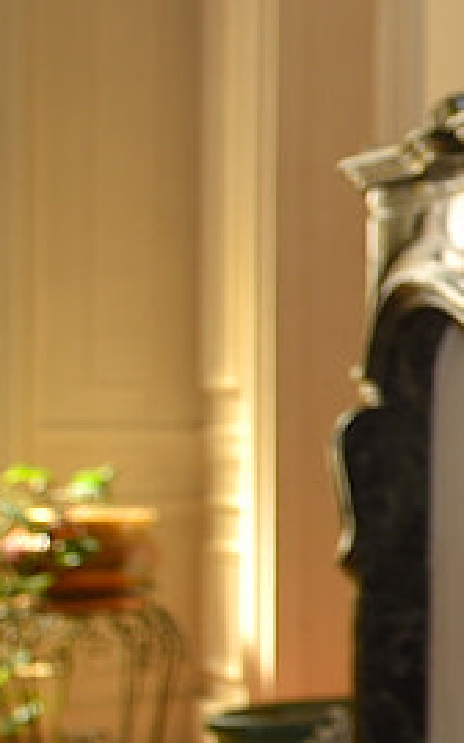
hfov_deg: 8.4
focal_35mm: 85
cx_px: 1815
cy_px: 456
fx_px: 1721
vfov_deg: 24.3
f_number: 4
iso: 100
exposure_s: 1/60
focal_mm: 14
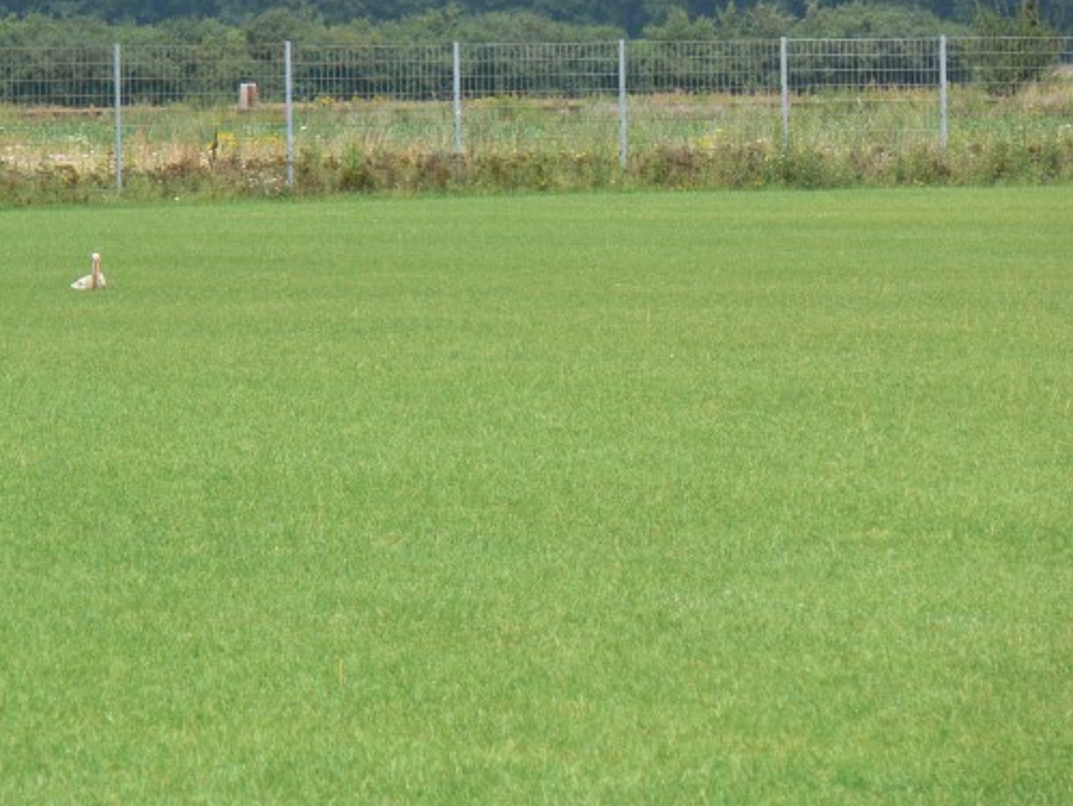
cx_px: 439
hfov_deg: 5.5
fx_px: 11105
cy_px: 359
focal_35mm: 358
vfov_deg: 4.2
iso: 100
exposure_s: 1/640
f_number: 4.5
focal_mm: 63
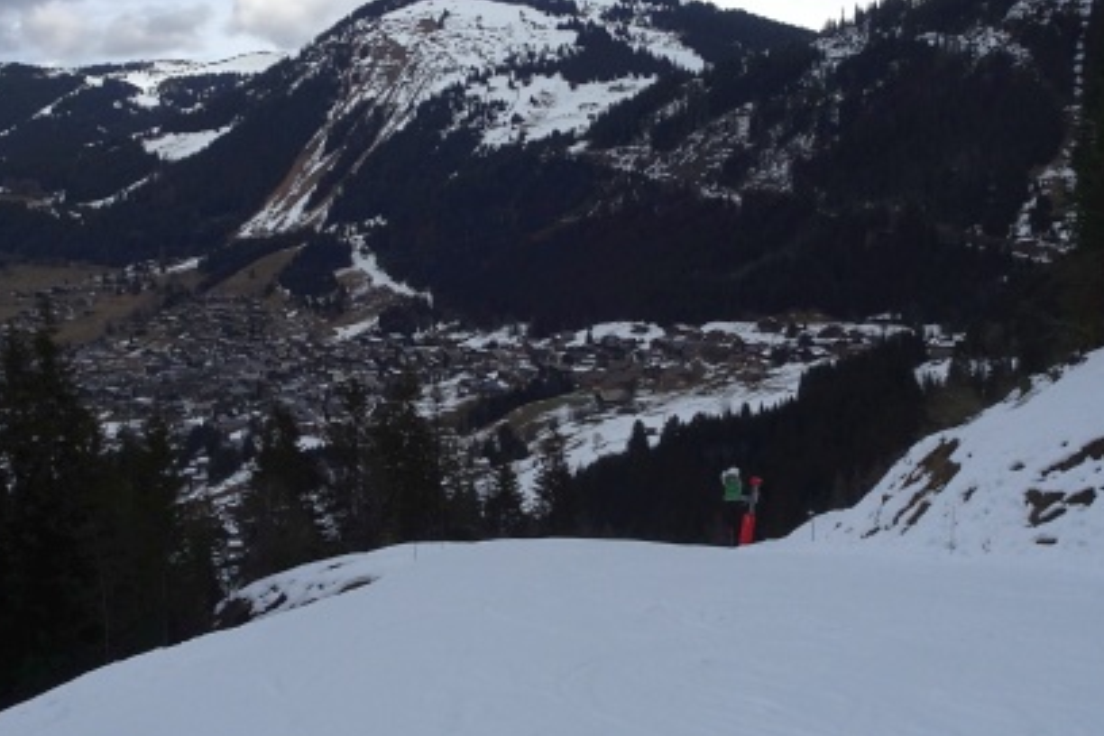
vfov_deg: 27.5
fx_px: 1503
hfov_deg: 40.3
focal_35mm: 49
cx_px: 528
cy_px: 327
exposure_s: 1/800
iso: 80
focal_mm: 4.1
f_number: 3.5
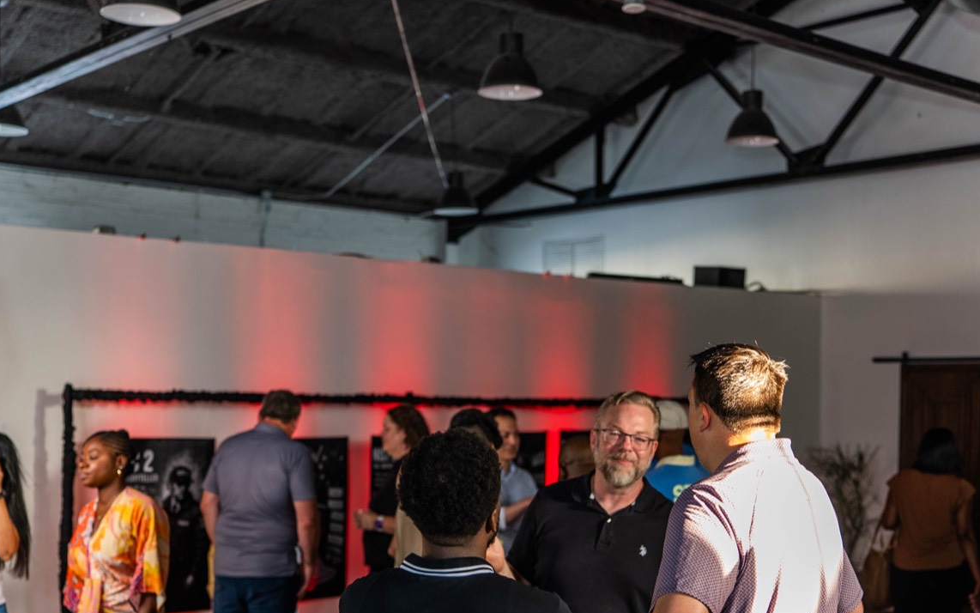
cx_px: 504
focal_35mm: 50
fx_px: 1336
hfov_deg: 40.3
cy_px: 439
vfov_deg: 25.6
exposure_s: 1/125
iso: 250
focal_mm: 35
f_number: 2
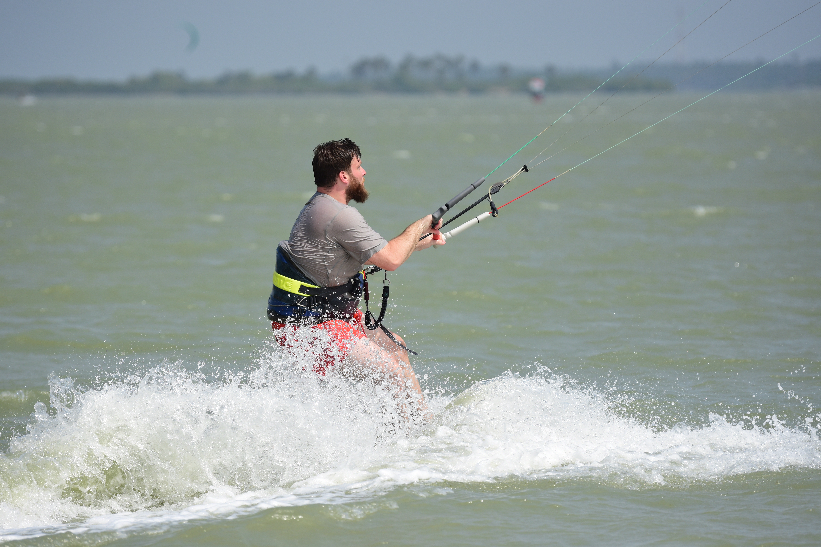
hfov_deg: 8.9
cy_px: 274
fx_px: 5302
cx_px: 410
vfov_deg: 5.9
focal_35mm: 232
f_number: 2.8
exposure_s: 1/6400
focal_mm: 155
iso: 200
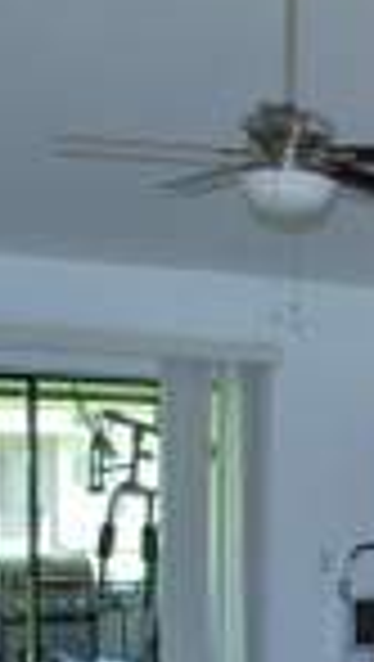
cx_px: 644
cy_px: 669
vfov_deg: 24.6
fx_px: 1442
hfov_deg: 13.5
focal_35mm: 82
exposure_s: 1/60
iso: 200
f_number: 4
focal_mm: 16
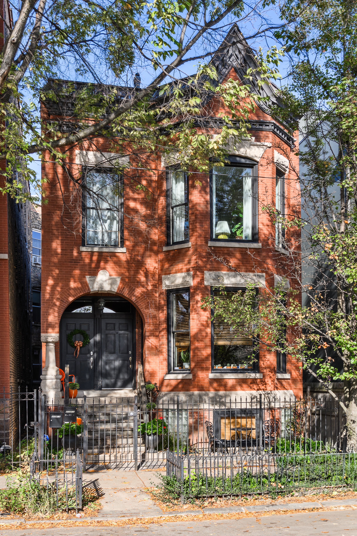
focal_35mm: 30
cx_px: 178
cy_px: 268
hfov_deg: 43.6
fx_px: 447
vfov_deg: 62.0
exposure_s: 1/250
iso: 100
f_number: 9
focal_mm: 20
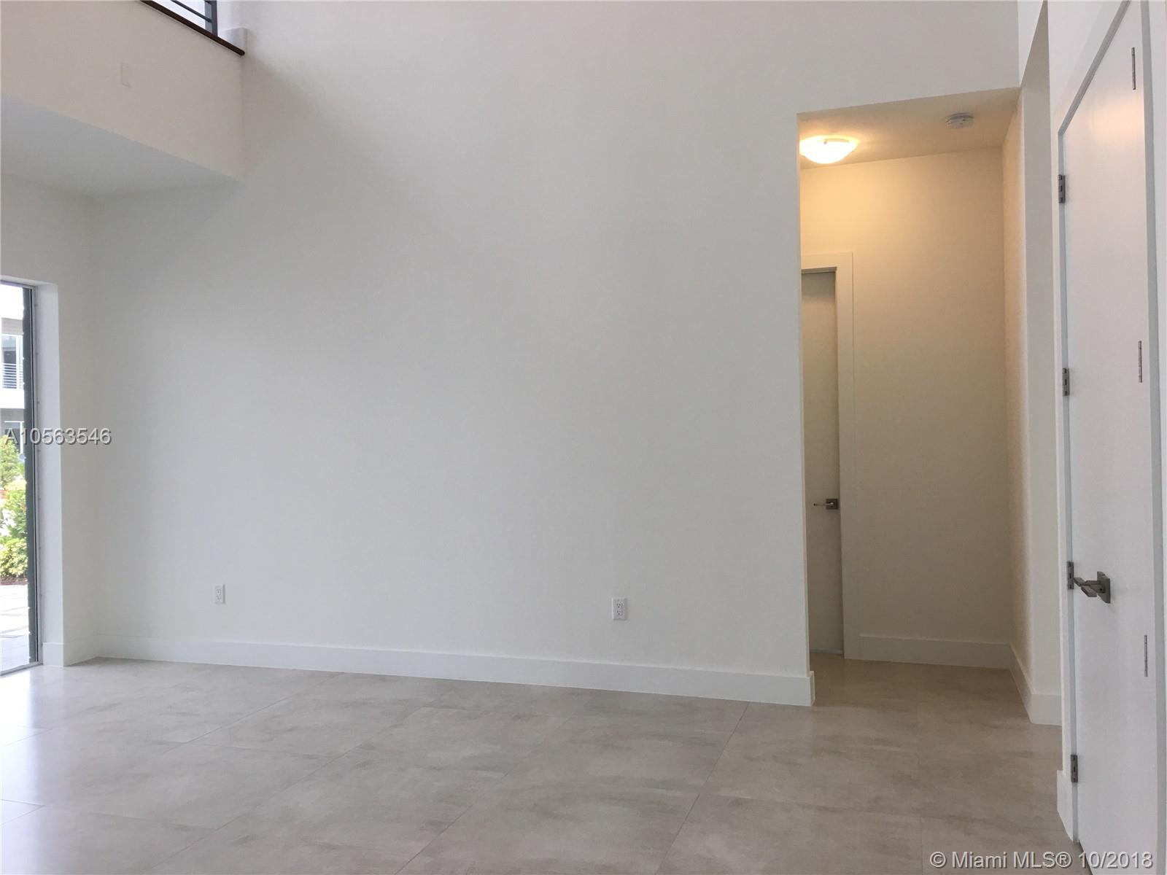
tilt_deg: +0.3
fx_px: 978
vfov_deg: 48.2
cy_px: 438
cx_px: 584
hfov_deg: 61.7
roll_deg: +1.0
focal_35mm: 29
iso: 25
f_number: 2.2
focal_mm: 4.15
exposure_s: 1/40
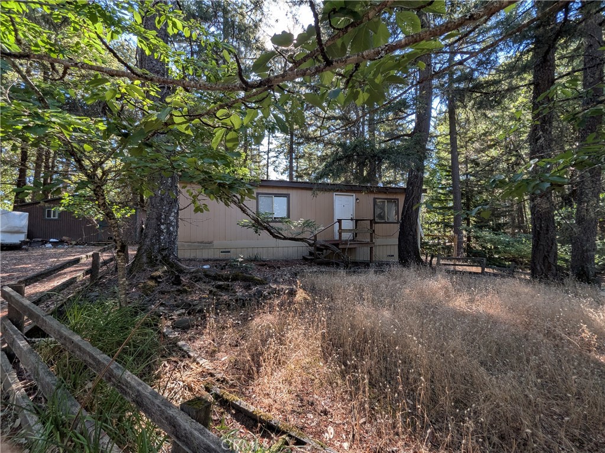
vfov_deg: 89.9
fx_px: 227
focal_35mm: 13
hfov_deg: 106.2
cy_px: 226
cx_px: 302
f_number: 2.2
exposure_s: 1/135
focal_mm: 1.54
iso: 39
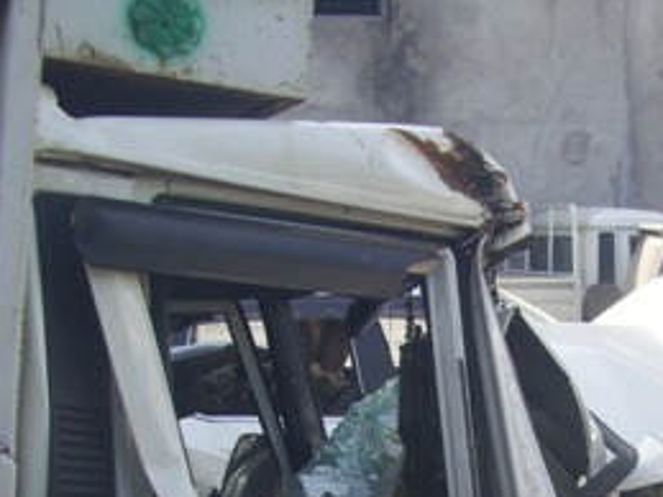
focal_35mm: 84
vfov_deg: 16.7
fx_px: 1608
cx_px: 566
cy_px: 612
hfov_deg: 22.8
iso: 80
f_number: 2.9
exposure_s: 1/250
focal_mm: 5.7
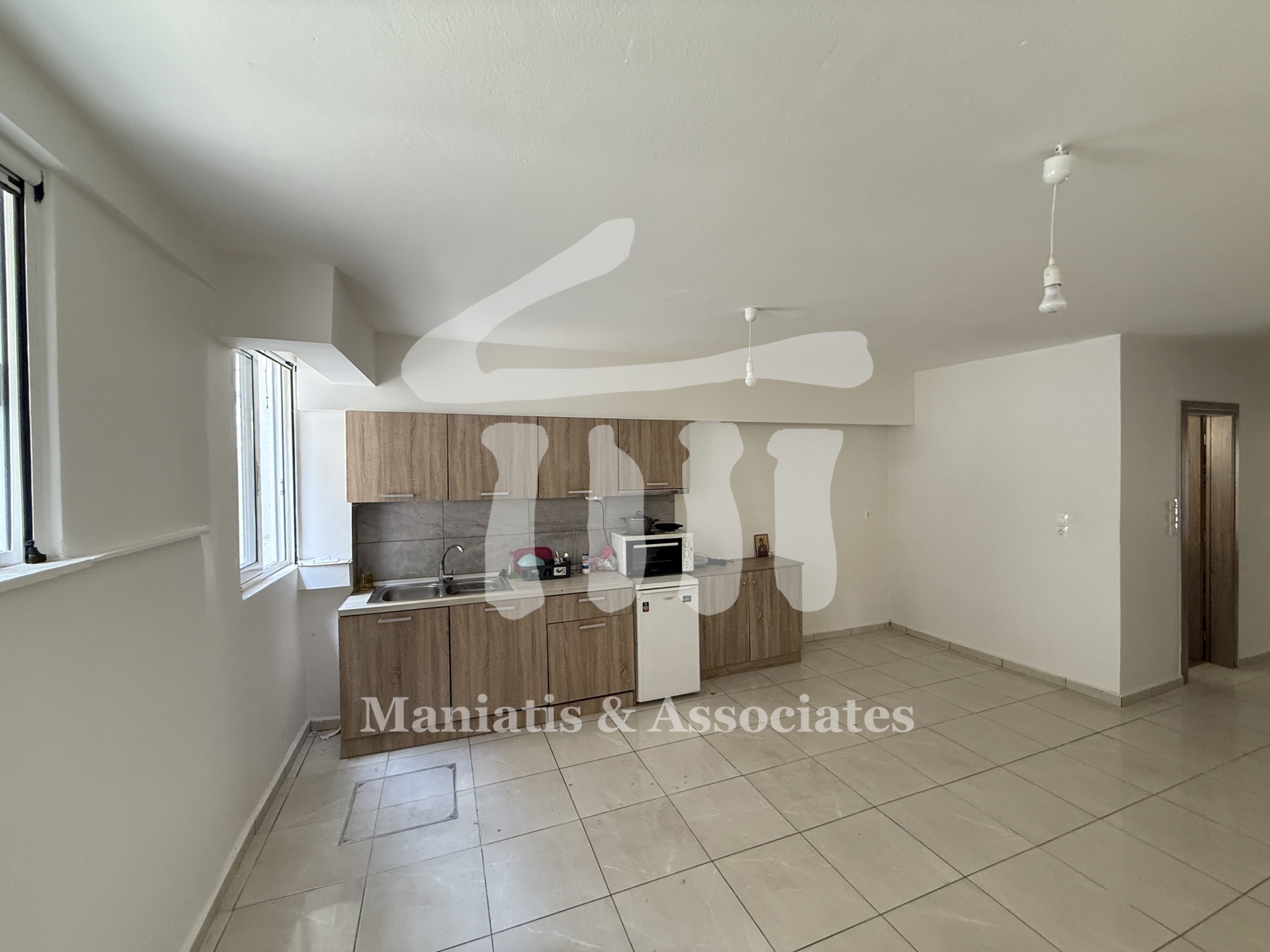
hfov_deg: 102.1
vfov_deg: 85.7
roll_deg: +0.3
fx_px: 514
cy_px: 476
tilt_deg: +0.5
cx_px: 635
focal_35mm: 14
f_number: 2.2
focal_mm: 2.22
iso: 320
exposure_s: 1/99
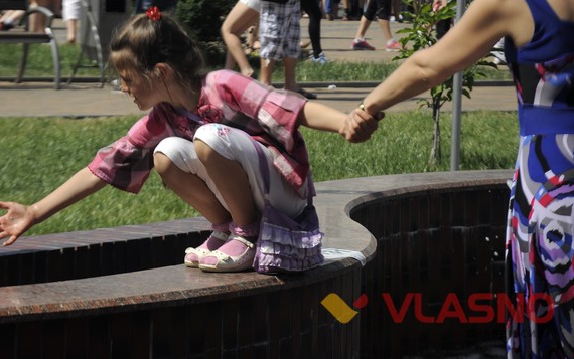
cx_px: 228
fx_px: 3078
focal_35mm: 197
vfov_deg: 6.7
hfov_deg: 10.7
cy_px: 135
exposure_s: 1/500
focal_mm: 105
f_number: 5.6
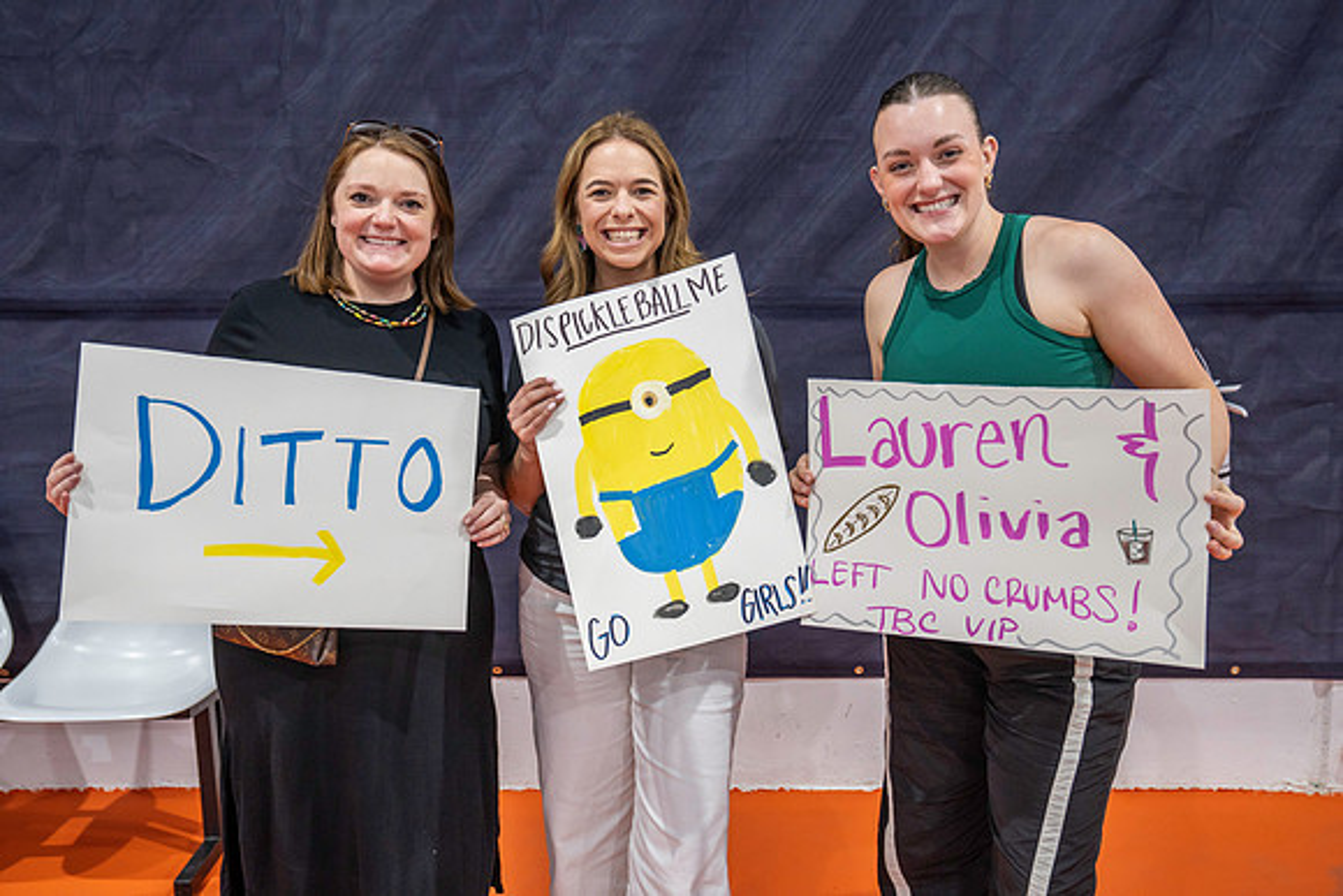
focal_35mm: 38
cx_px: 672
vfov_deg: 35.1
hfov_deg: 50.7
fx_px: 1418
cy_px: 448
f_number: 4
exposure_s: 1/160
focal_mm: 38
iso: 1600
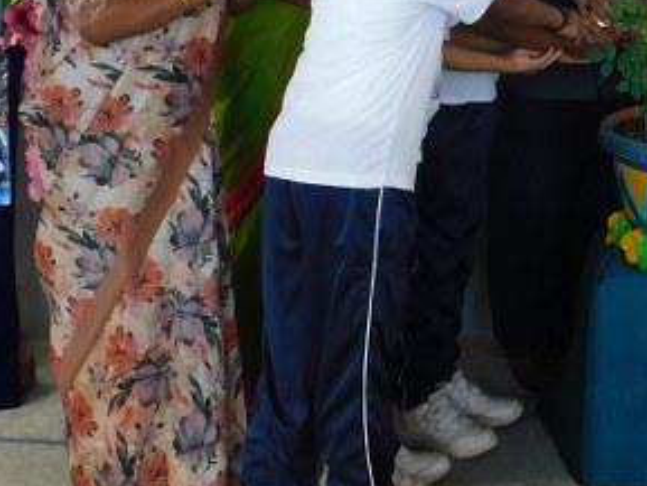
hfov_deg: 22.5
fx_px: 1552
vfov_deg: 17.1
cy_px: -76
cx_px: 669
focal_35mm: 83
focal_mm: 5.3
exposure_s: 1/80
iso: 125
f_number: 3.2
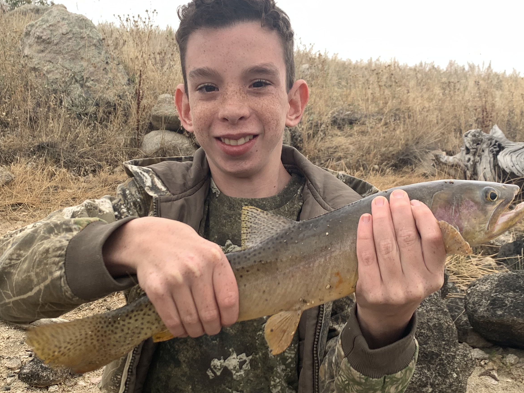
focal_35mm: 45
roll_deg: -0.6
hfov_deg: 42.1
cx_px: 258
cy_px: 215
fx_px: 681
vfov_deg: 32.2
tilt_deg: -3.8
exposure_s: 1/121
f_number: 1.8
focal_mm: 4.25
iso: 32
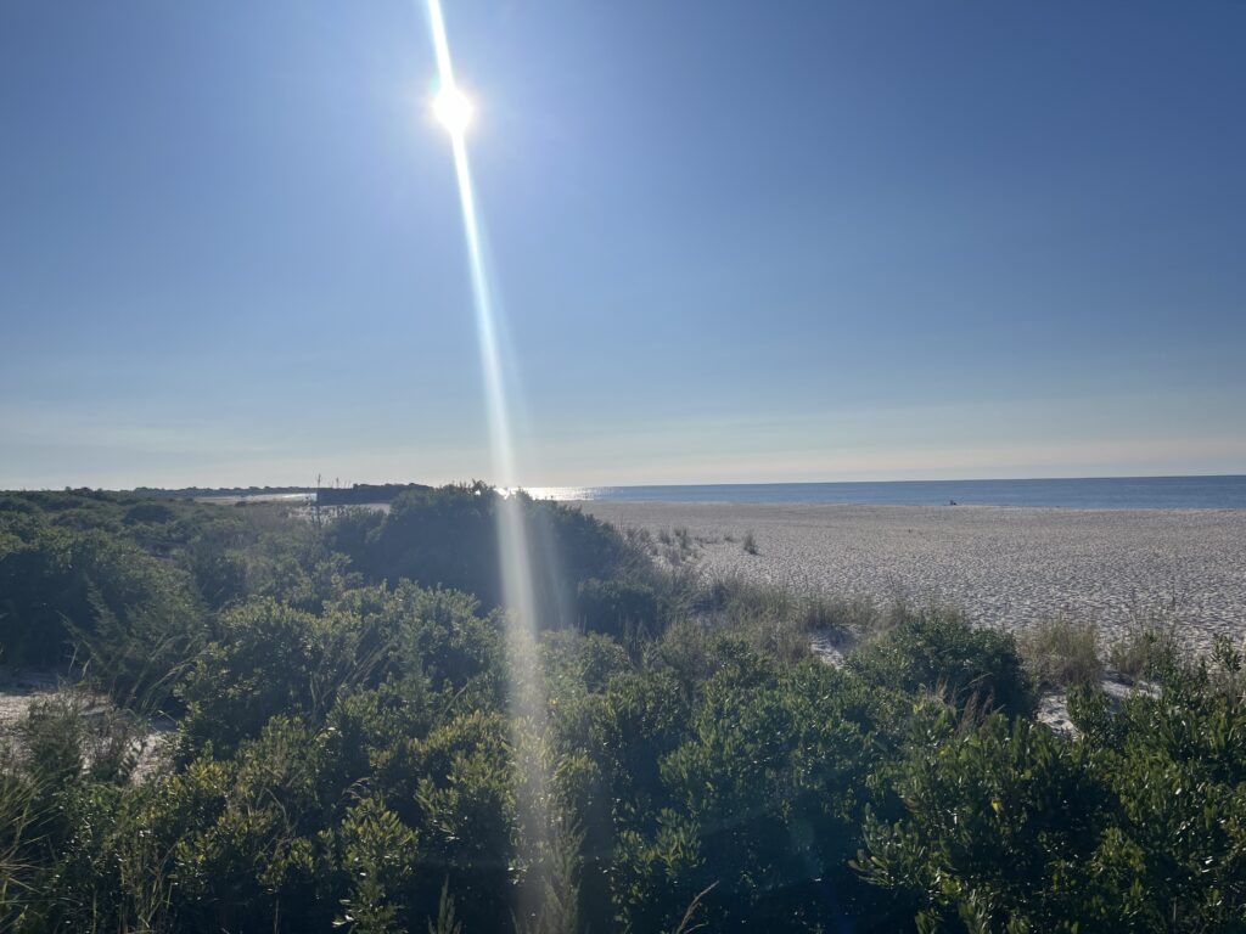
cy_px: 467
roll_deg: +1.1
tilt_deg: +0.4
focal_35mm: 26
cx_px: 623
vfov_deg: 53.1
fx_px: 936
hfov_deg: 67.3
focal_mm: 5.1
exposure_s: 1/9901
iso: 50
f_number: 1.6
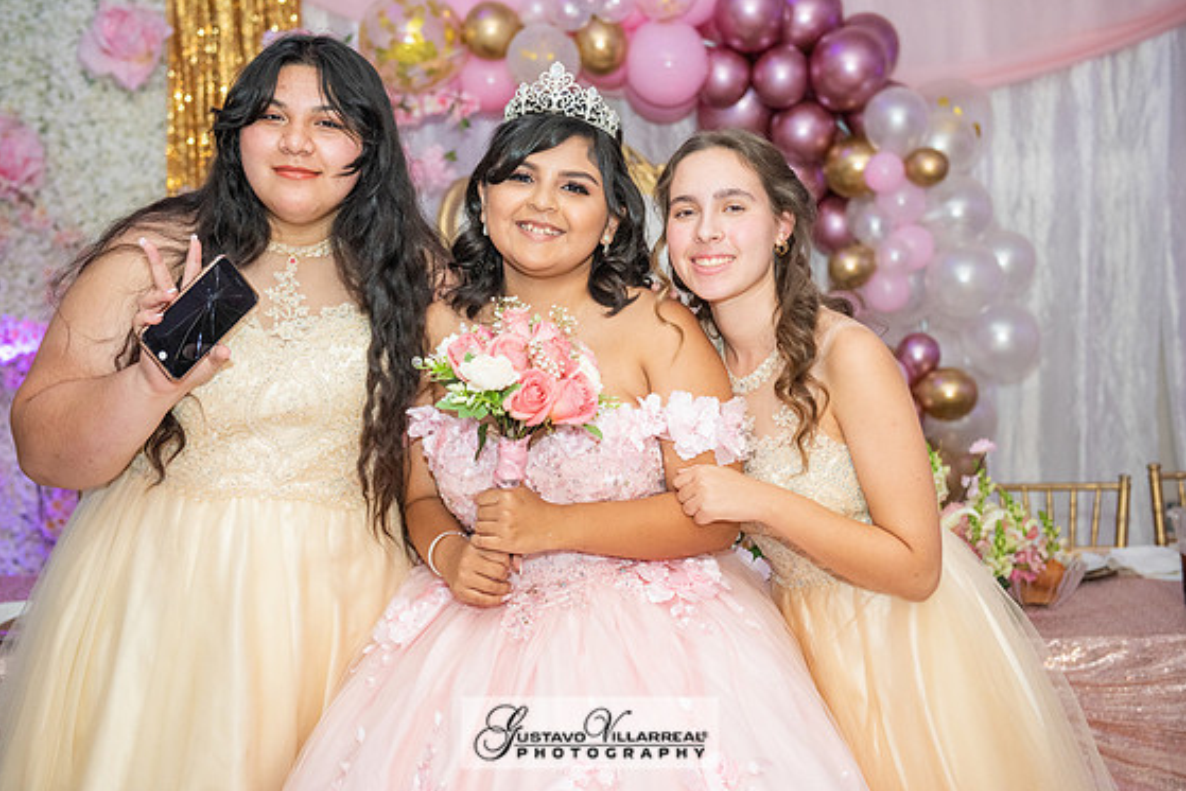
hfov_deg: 36.9
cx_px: 590
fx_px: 1779
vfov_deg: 25.1
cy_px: 404
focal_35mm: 54
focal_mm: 52
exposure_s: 1/160
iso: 1250
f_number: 3.5
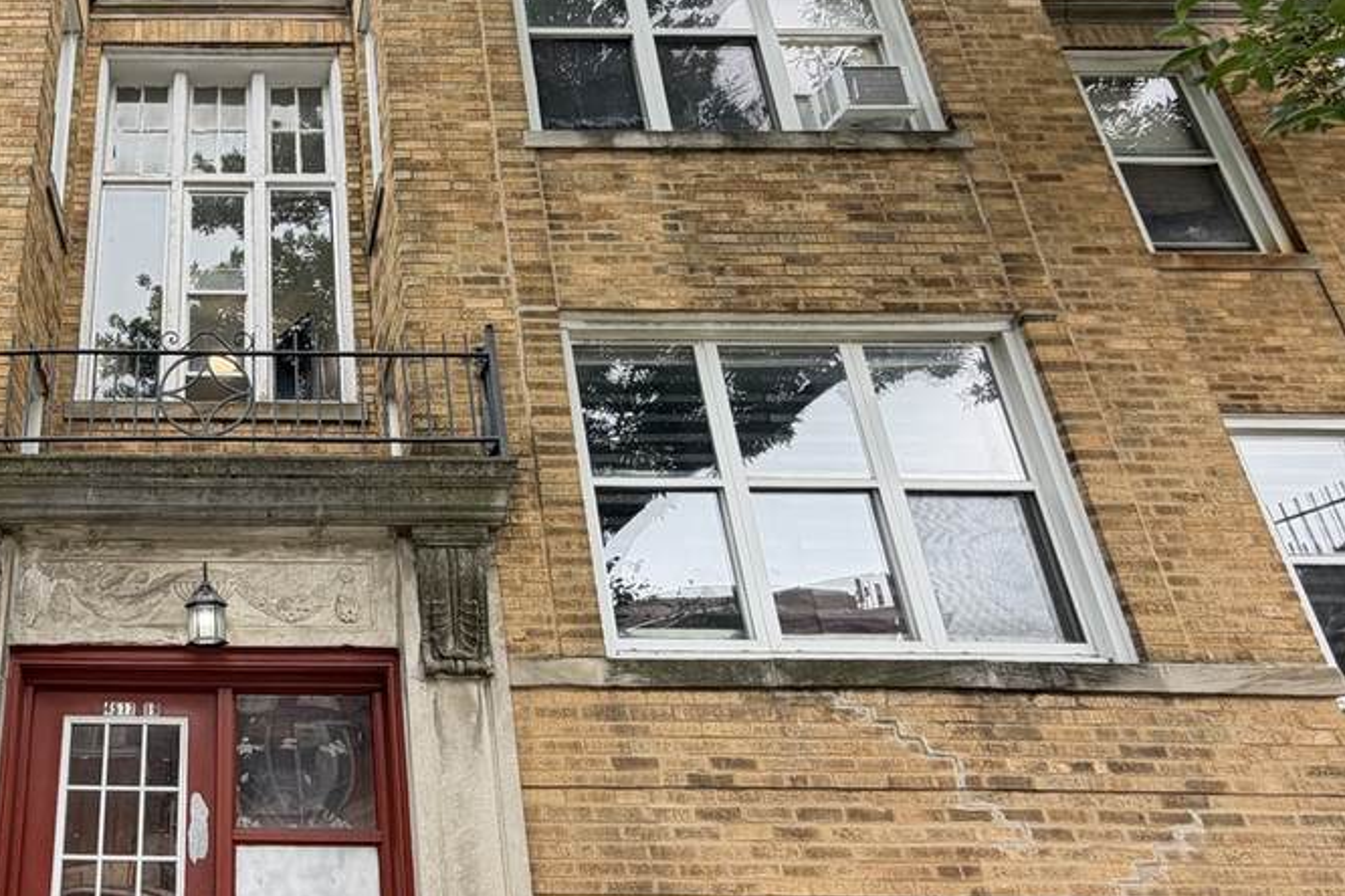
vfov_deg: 46.3
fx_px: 1046
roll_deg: -0.6
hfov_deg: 58.9
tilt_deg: +25.5
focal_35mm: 28
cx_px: 216
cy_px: 404
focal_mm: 2.22
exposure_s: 1/121
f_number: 2.2
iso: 64
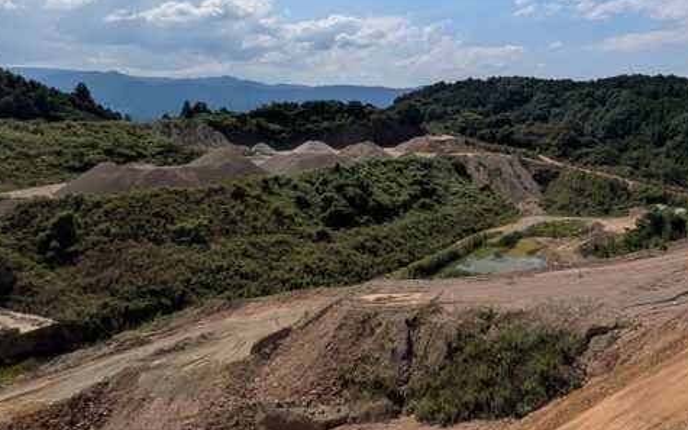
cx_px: 546
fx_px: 600
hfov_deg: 55.6
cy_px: 111
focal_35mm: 32
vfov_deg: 38.5
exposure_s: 1/4587
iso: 49
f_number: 2.2
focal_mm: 1.83
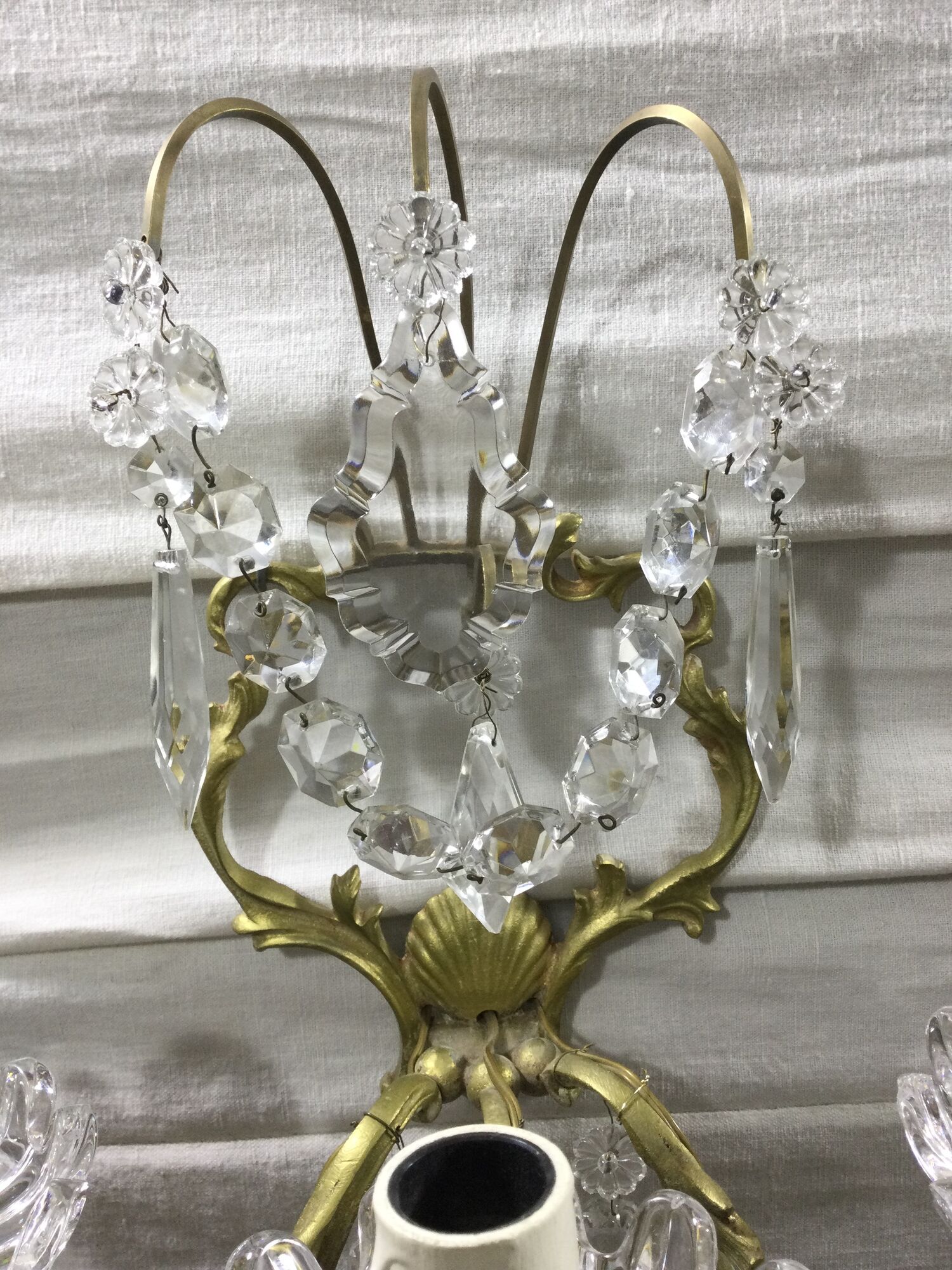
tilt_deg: -7.6
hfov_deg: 45.4
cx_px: 476
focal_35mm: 31
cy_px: 635
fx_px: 1137
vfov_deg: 58.4
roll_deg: +2.0
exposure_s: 1/33
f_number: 2.4
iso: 25
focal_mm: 3.3
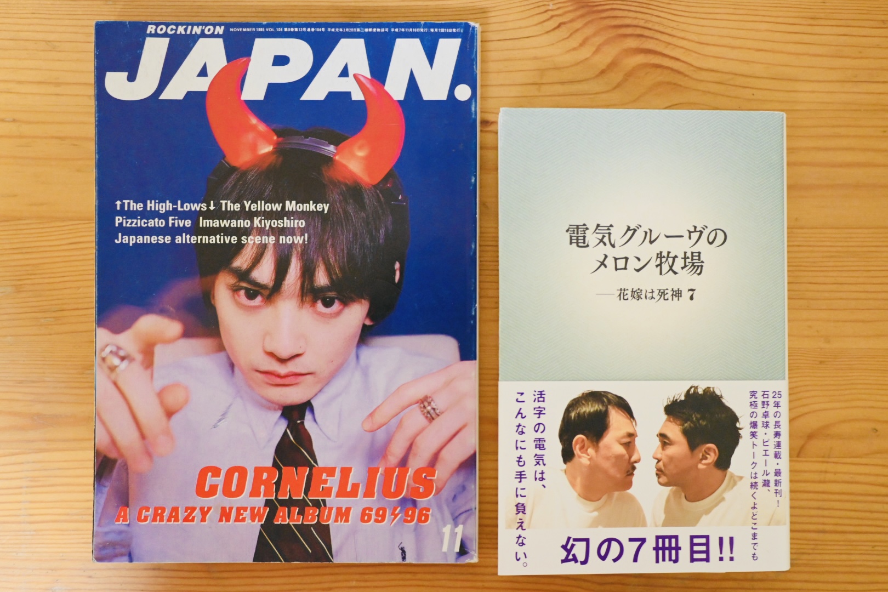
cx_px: 444
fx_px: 1036
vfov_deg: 31.9
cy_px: 296
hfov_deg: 46.4
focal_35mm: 42
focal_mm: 28
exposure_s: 1/100
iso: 3200
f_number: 2.8
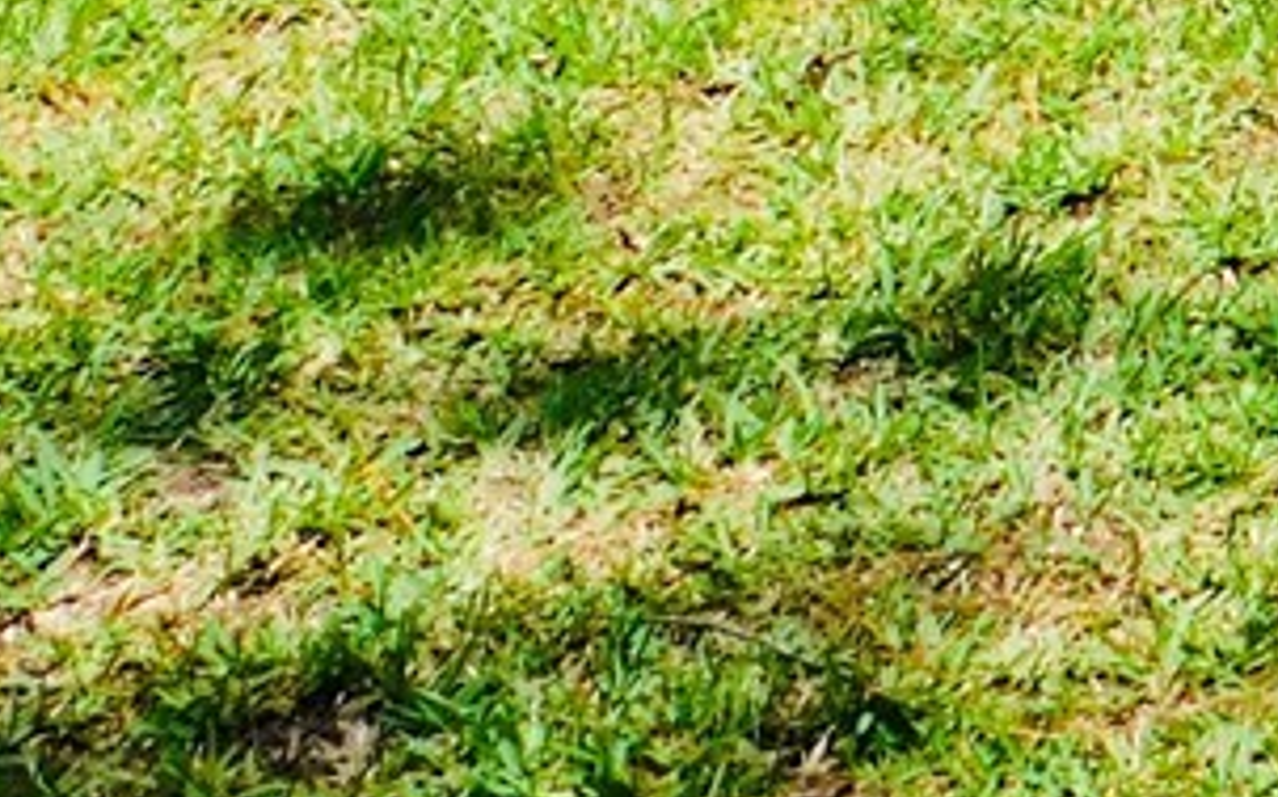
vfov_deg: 7.1
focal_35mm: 168
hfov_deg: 11.8
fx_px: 5848
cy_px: -1472
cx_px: 2071
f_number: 3.2
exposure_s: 1/1250
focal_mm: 5.3
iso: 125
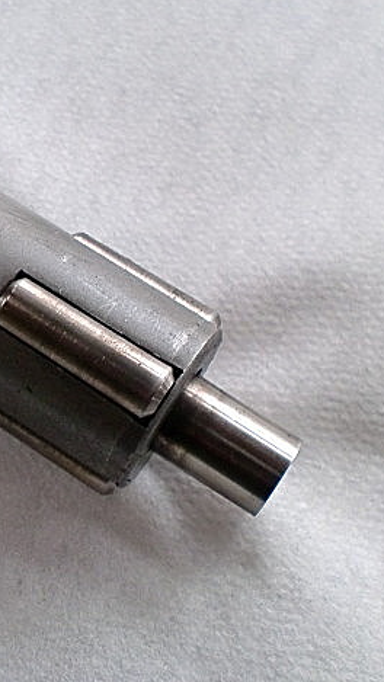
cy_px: 345
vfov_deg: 39.9
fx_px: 941
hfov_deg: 22.6
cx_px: 55
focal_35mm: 52
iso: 250
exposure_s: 1/60
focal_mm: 6.3
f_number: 3.1
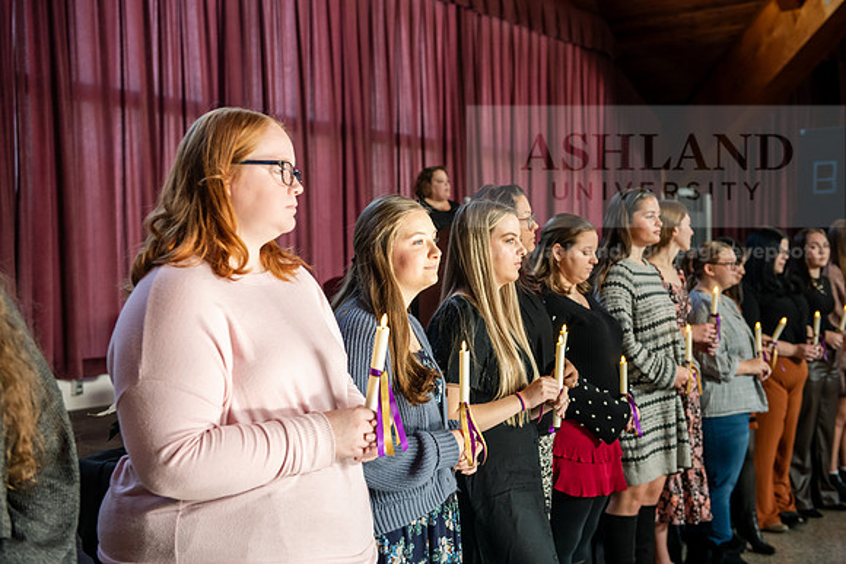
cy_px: 282
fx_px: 1175
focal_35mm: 50
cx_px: 423
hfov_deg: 39.6
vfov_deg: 27.0
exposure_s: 1/160
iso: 1600
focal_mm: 50
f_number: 4
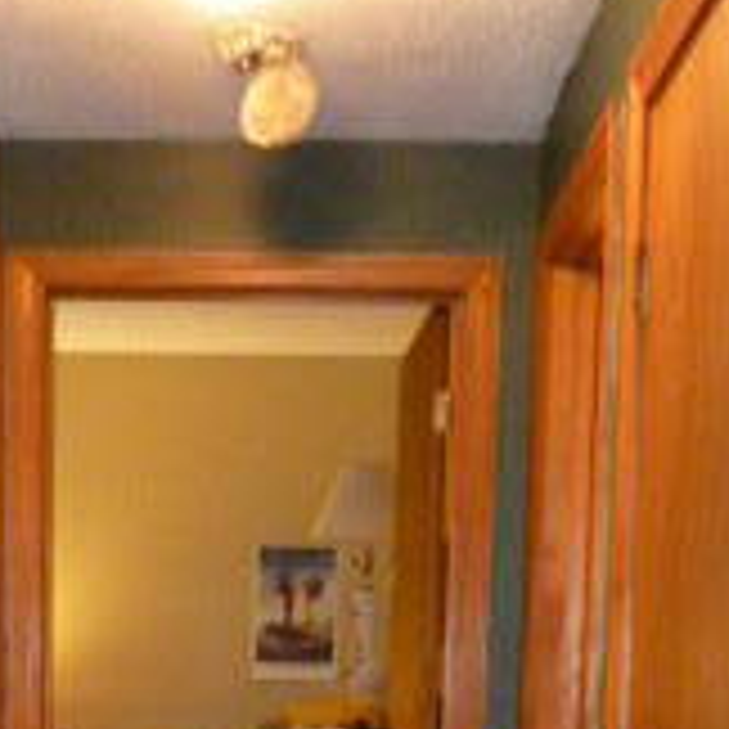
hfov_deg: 20.6
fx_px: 2001
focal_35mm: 84
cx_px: 230
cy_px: 976
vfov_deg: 19.0
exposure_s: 1/15
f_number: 3.3
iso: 800
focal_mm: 4.3
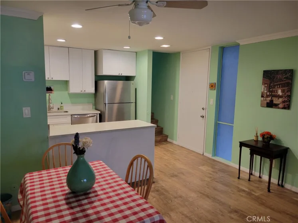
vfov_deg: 53.1
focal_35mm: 26
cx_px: 149
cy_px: 112
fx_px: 224
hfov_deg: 67.3
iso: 200
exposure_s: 1/60
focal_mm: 5.4
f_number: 1.8
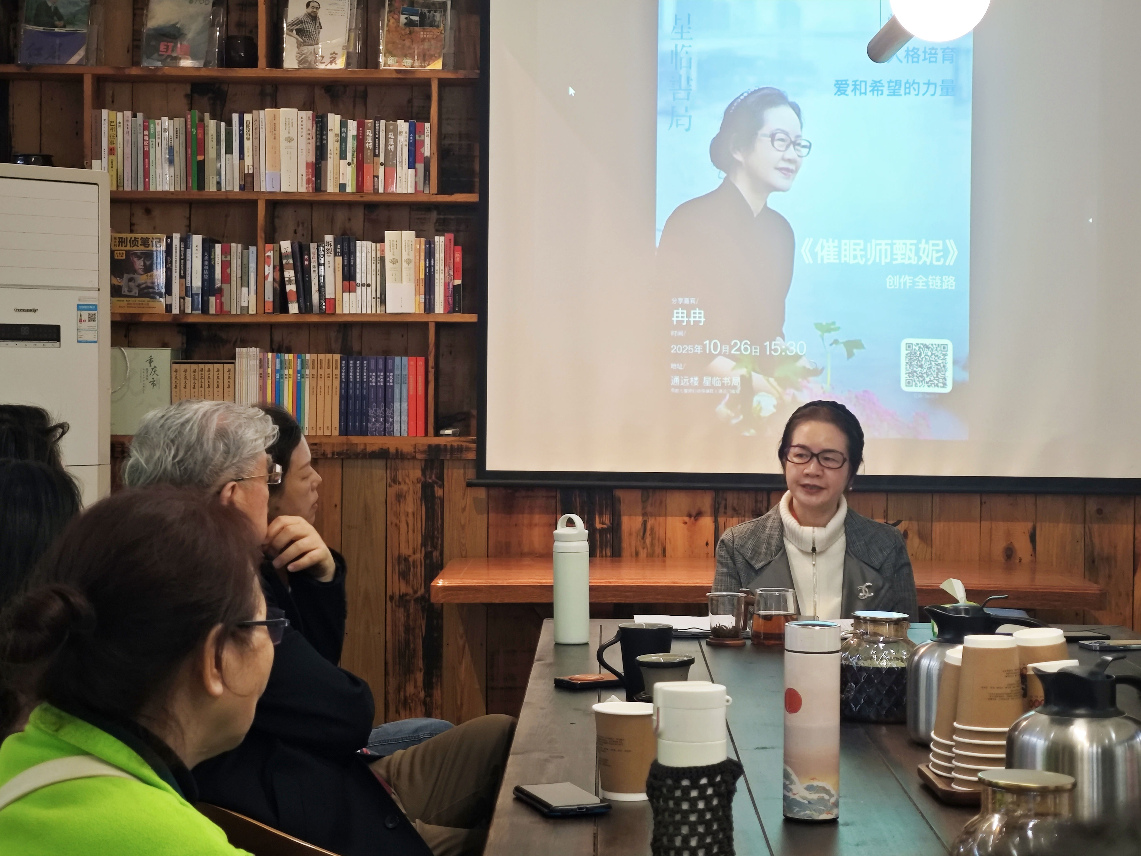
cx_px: 570
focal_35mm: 75
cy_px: 428
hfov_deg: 26.0
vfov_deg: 19.6
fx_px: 2472
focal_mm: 9
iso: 400
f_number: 2
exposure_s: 1/50
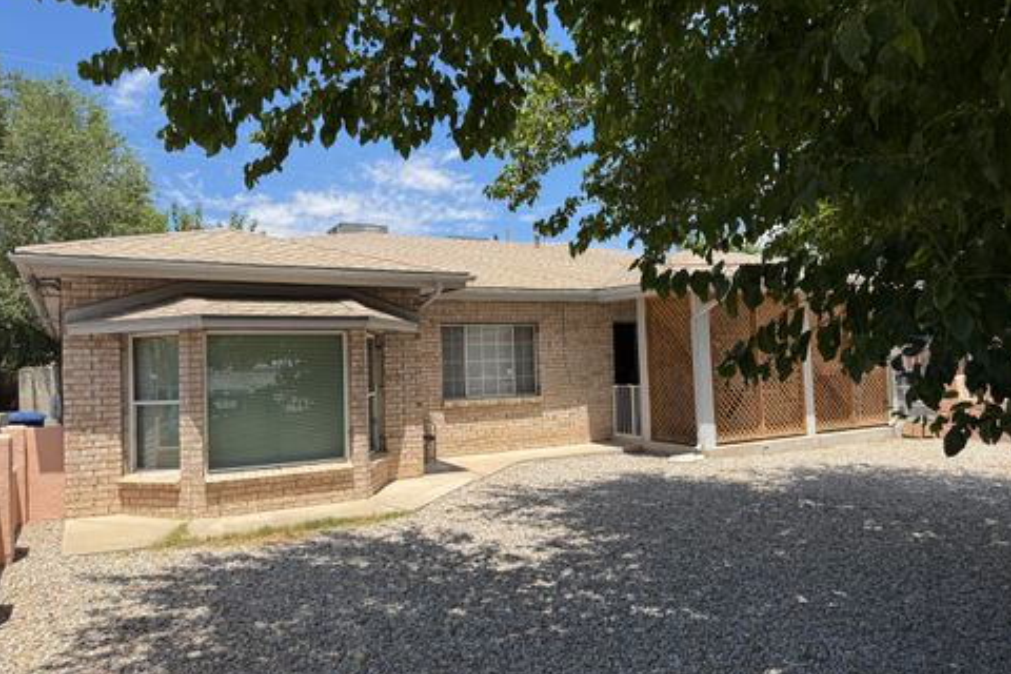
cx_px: 520
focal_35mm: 26
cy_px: 340
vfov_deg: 49.6
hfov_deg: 69.4
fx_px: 730
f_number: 1.78
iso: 80
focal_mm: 6.76
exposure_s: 1/3597
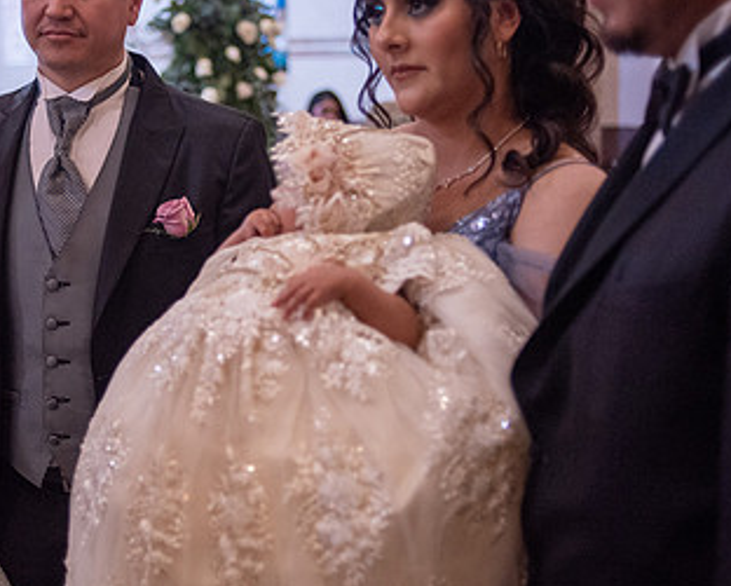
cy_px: 189
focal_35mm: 61
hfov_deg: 30.6
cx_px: 225
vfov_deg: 24.9
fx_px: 1321
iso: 2000
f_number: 2
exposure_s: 1/250
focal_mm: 35
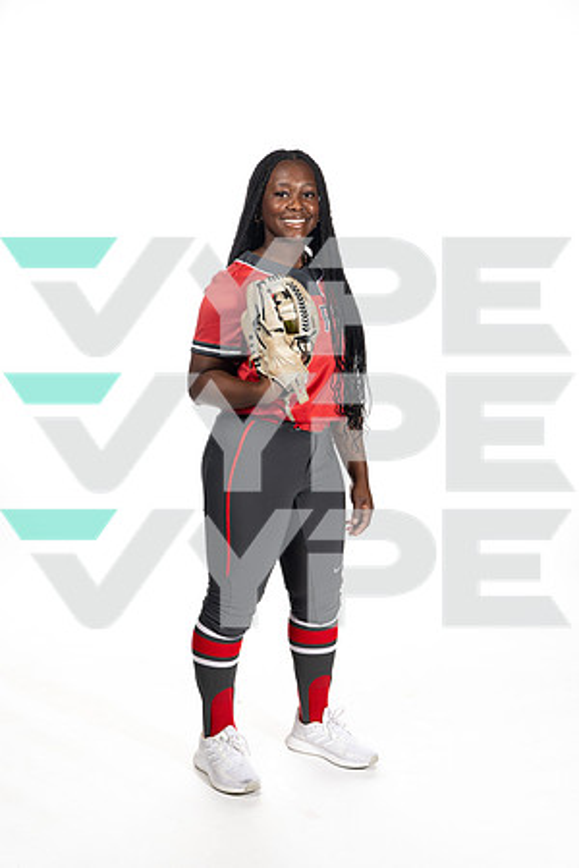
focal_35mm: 49
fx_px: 1182
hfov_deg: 27.5
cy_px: 434
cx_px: 290
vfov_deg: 40.3
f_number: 6.3
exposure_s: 1/250
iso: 400
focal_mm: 49
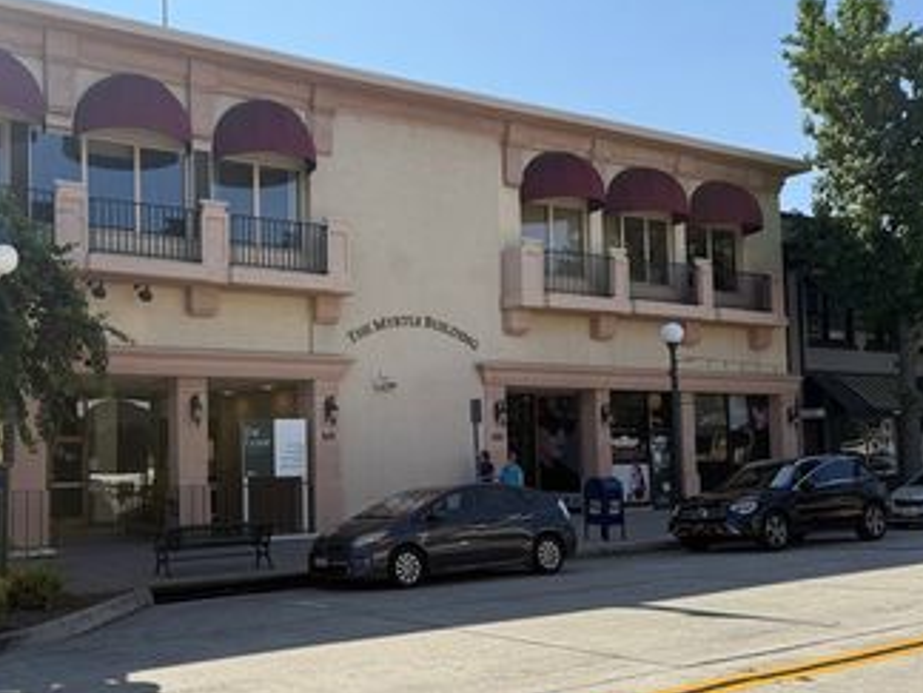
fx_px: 987
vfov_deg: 38.6
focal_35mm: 37
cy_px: 386
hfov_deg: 48.6
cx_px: 254
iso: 80
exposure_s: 1/4167
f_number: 1.78
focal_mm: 6.76
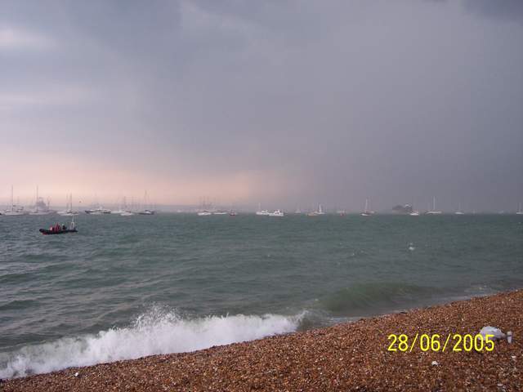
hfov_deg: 49.0
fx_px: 574
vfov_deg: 37.7
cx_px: 262
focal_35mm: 38
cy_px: 196
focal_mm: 8
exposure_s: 1/90
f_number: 2.8
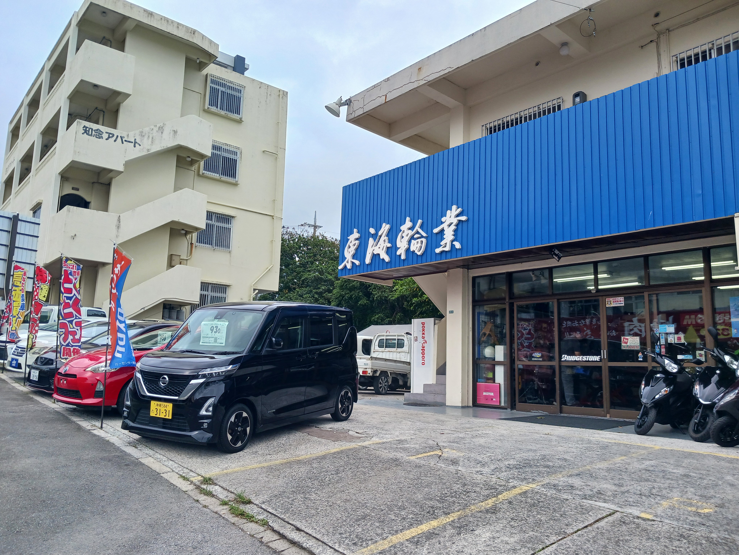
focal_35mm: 27
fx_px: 576
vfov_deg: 51.4
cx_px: 370
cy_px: 278
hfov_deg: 65.3
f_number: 1.8
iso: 20
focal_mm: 4
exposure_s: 1/168
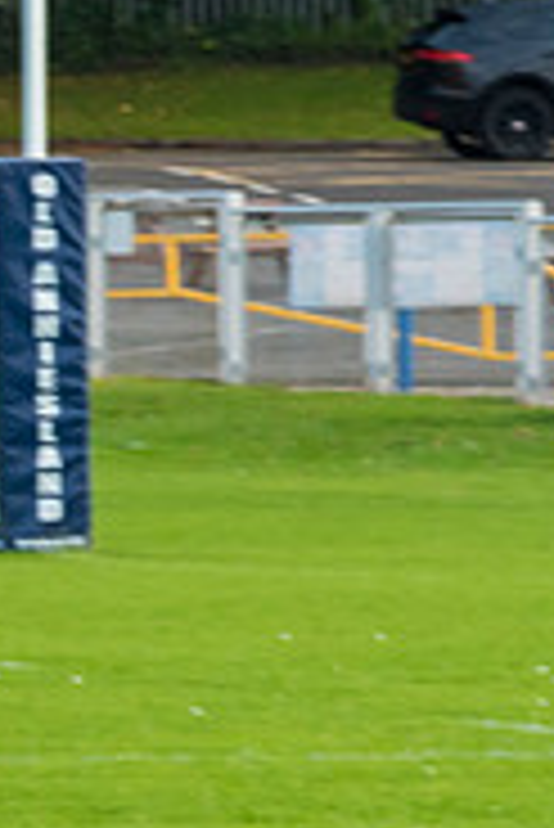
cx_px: -480
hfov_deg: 1.9
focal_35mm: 720
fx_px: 16588
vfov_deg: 2.9
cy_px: 607
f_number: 22
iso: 1000
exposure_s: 1/25
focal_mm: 200
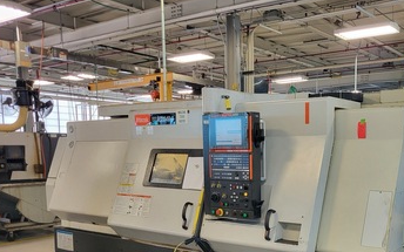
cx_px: 278
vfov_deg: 31.0
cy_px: 209
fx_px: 440
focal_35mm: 40
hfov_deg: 48.2
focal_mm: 5.4
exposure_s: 1/60
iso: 160
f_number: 1.8
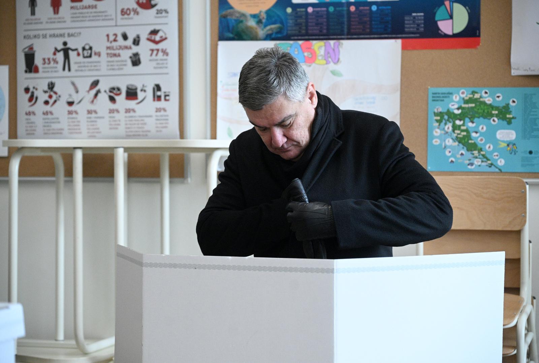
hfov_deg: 22.1
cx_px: 270
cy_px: 182
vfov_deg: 15.0
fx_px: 1381
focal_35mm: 92
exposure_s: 1/200
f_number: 4
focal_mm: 92
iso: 5000
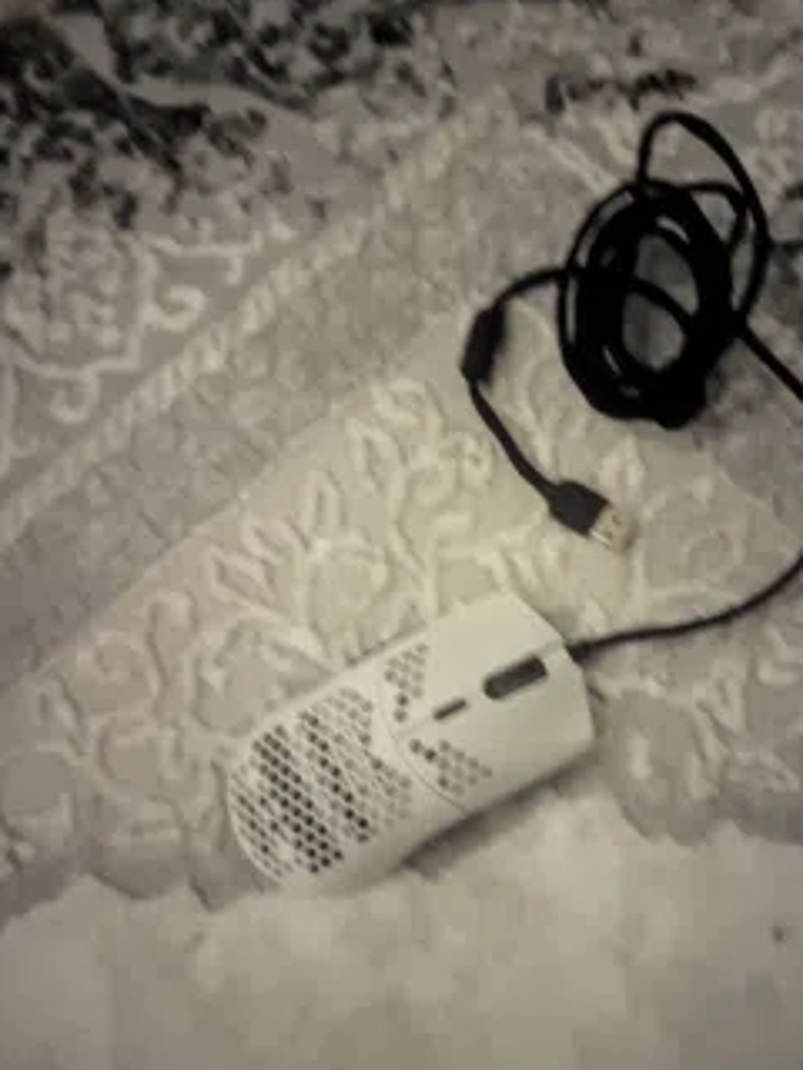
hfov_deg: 46.5
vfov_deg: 60.0
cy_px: 552
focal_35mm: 30
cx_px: 485
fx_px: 928
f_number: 1.75
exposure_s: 1/25
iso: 3272
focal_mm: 5.25
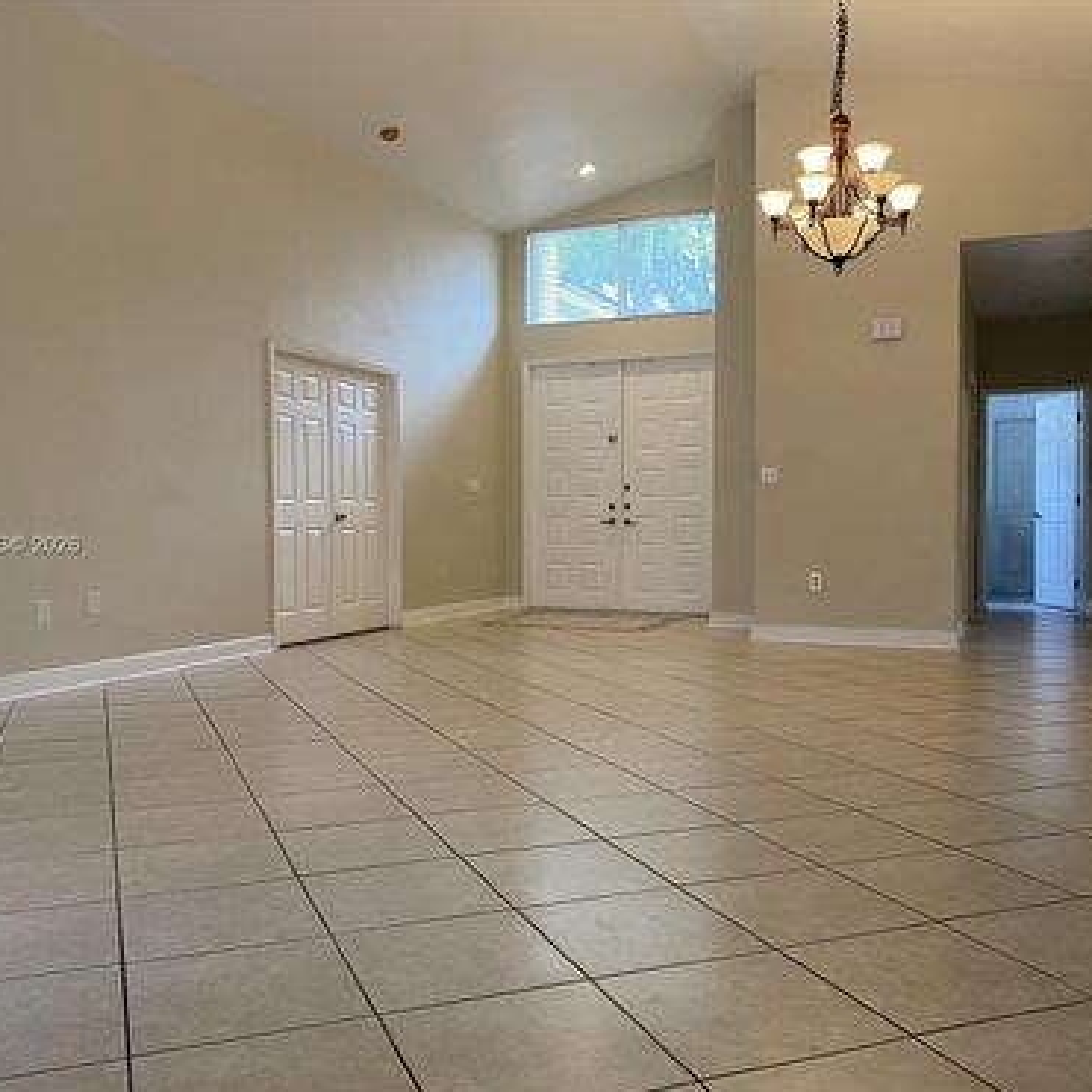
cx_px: 530
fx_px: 1106
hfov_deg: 52.5
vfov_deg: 52.5
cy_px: 546
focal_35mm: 31
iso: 100
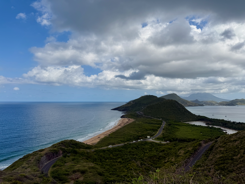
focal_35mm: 24
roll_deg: +0.2
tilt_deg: +2.1
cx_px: 122
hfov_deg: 71.6
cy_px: 92
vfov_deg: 56.8
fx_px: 170
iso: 80
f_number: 1.78
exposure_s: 1/8130
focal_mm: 6.76
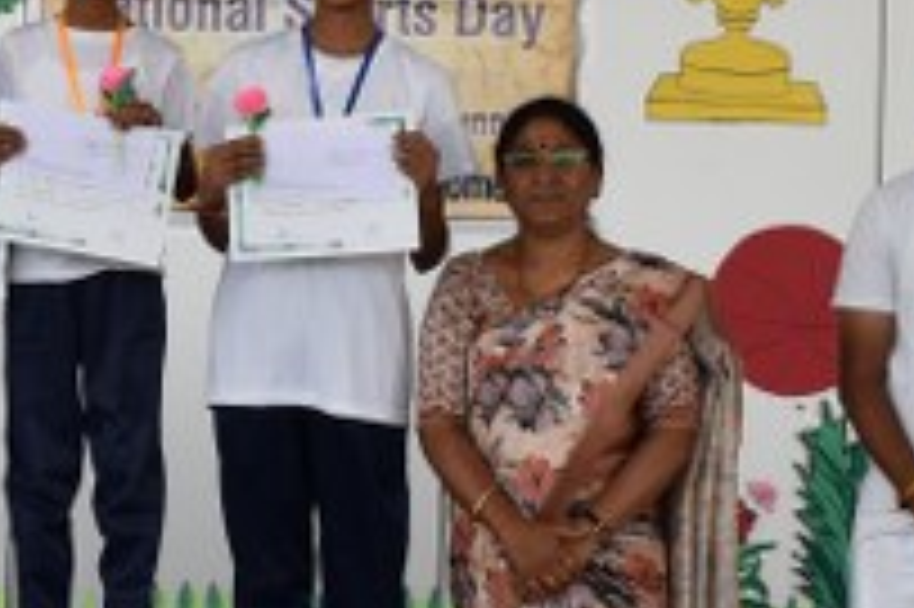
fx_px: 3754
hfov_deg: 13.8
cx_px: 194
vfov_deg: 9.3
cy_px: 331
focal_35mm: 148
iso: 360
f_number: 5.6
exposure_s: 1/250
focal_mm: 25
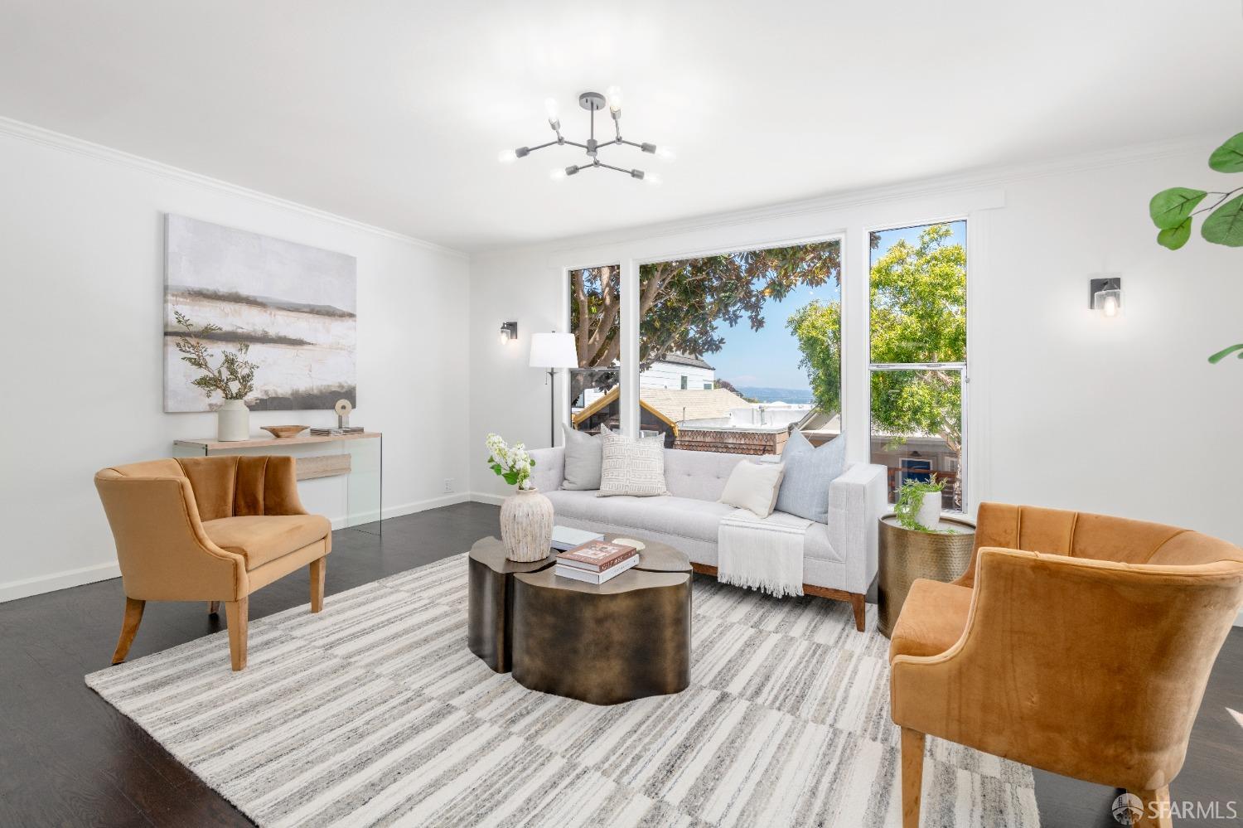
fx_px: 552
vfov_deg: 73.7
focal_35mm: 16
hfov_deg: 96.8
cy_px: 414
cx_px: 622
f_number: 9
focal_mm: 16
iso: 160
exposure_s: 1/13
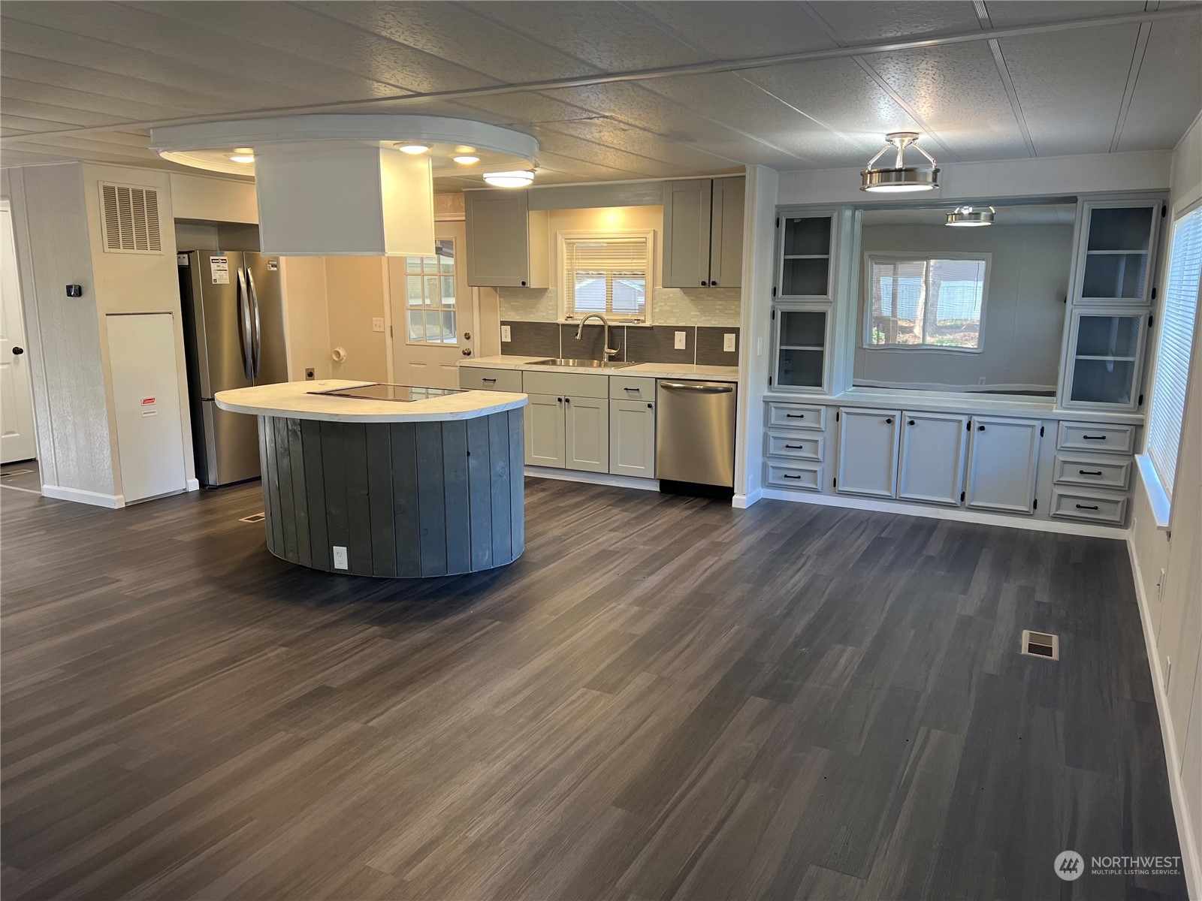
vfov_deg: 53.1
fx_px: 903
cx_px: 601
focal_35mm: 26
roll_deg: -0.2
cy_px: 450
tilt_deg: -10.7
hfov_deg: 67.3
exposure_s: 1/60
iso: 80
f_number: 1.5
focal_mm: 5.7
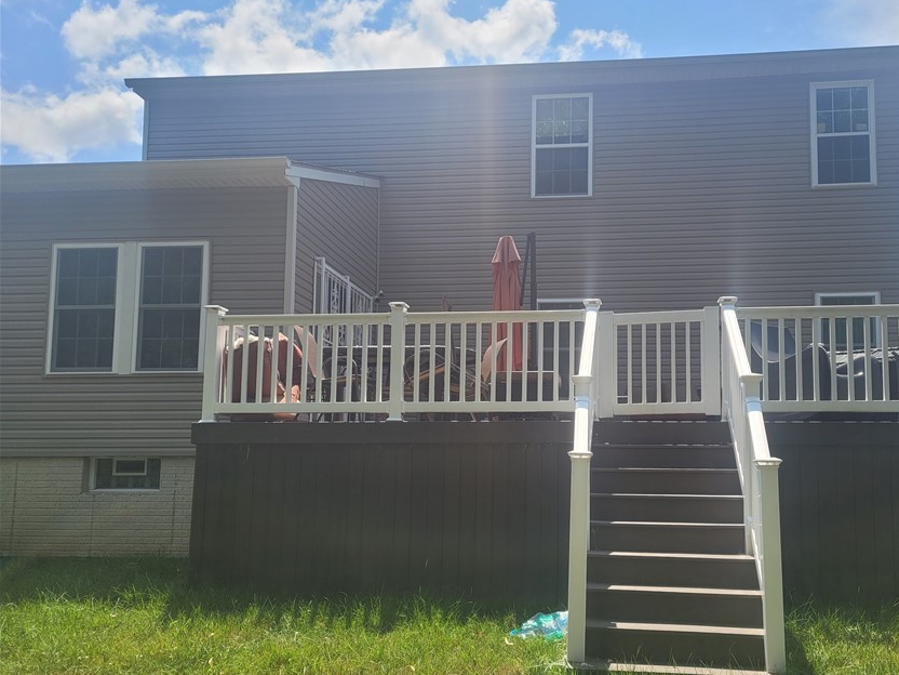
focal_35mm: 32
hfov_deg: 56.3
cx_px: 552
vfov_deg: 44.0
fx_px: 831
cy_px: 402
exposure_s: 1/2204
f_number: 1.8
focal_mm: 5.4
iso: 40
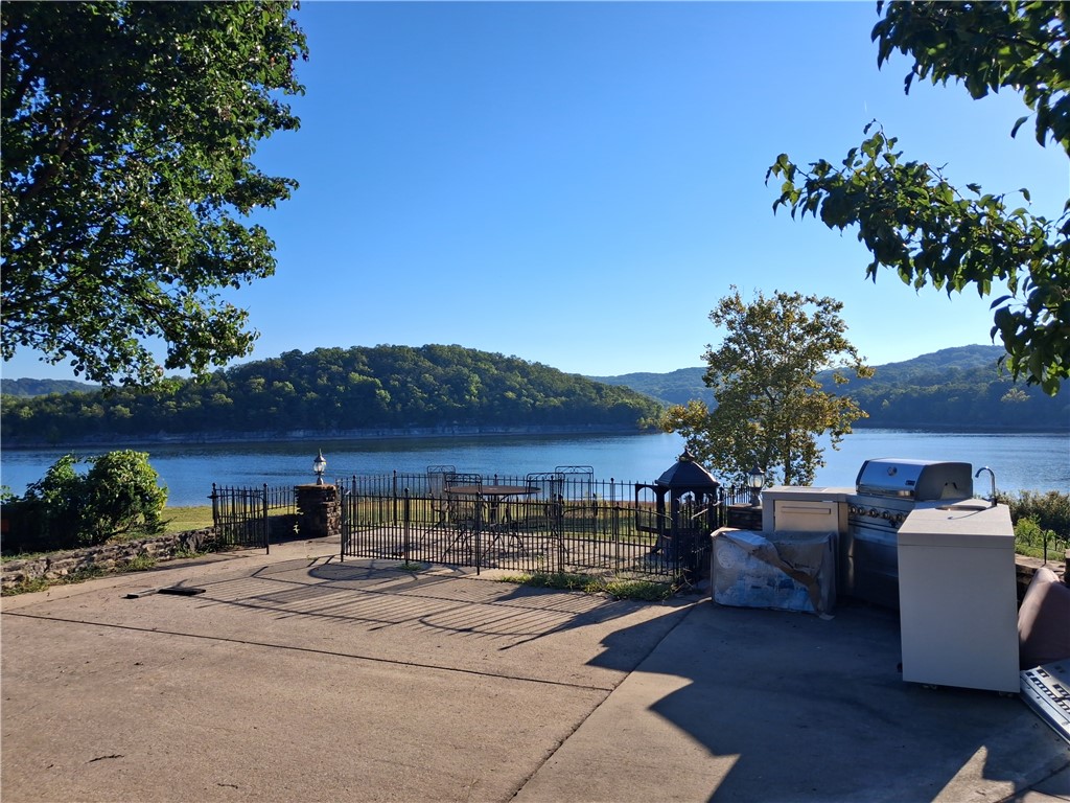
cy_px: 402
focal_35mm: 27
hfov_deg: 65.3
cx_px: 535
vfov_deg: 51.4
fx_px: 835
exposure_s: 1/756
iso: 20
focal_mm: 4
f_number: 1.8
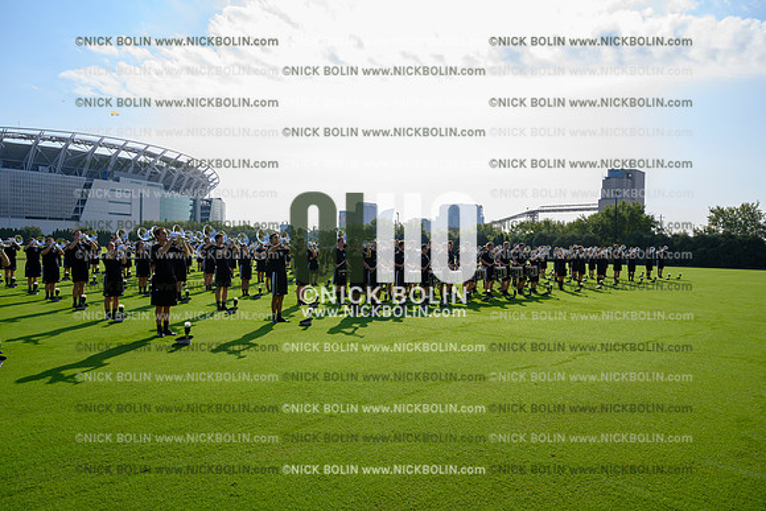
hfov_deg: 73.7
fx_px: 511
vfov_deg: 53.2
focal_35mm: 24
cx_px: 383
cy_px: 256
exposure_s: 1/200
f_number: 7.1
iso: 80
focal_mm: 24
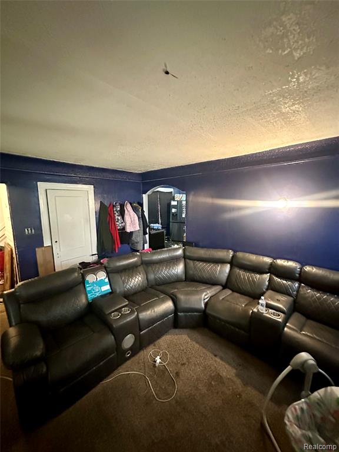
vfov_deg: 102.1
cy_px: 226
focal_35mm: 14
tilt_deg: -7.8
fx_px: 183
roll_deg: +0.8
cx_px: 170
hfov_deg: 85.7
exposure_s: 1/33
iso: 1600
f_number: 2.2
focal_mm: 2.22
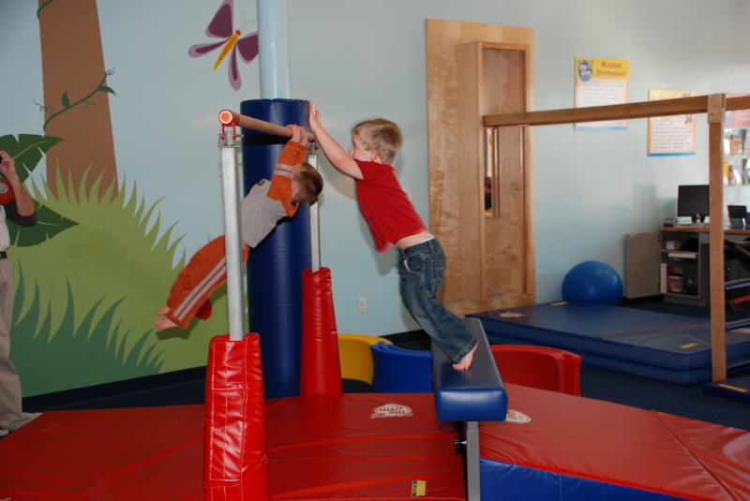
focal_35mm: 42
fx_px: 876
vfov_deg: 32.0
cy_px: 250
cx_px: 375
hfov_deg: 46.4
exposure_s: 1/60
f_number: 4
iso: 200
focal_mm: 28
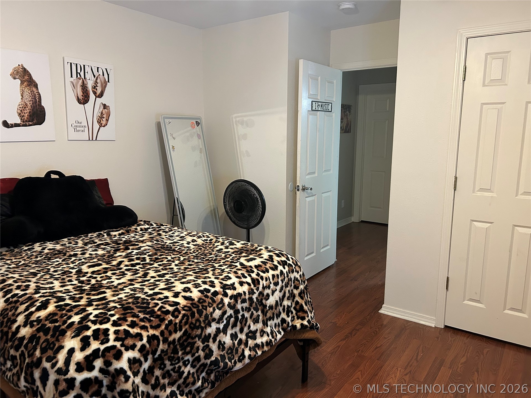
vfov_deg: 53.1
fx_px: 399
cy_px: 199
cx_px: 266
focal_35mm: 26
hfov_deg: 67.3
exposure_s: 1/60
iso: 400
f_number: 1.5
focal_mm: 5.7
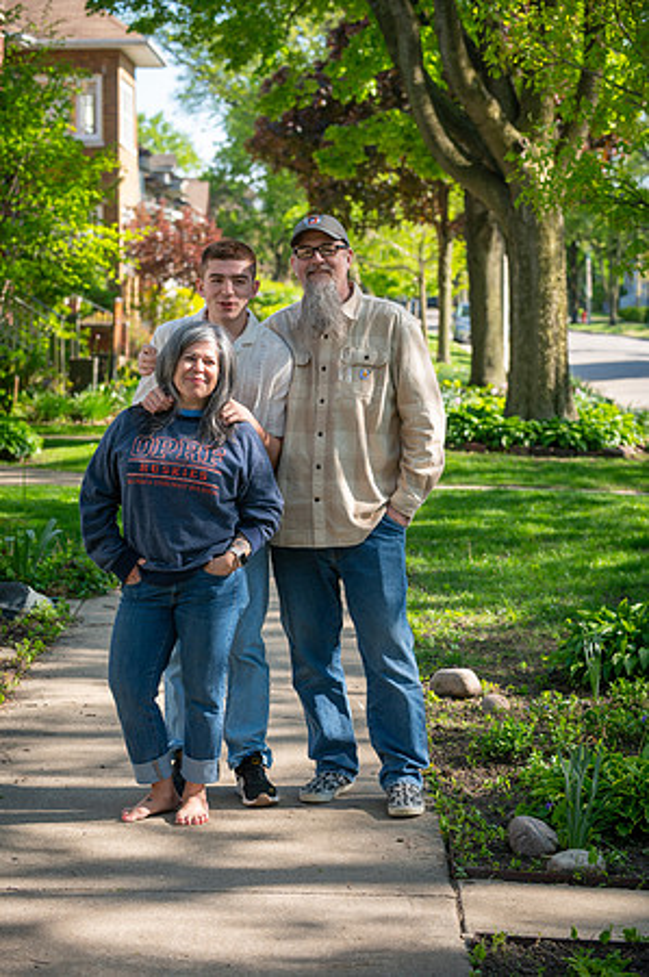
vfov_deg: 25.4
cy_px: 488
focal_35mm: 80
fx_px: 2168
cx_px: 324
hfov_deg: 17.0
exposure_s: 1/400
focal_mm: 80
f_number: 4
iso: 250
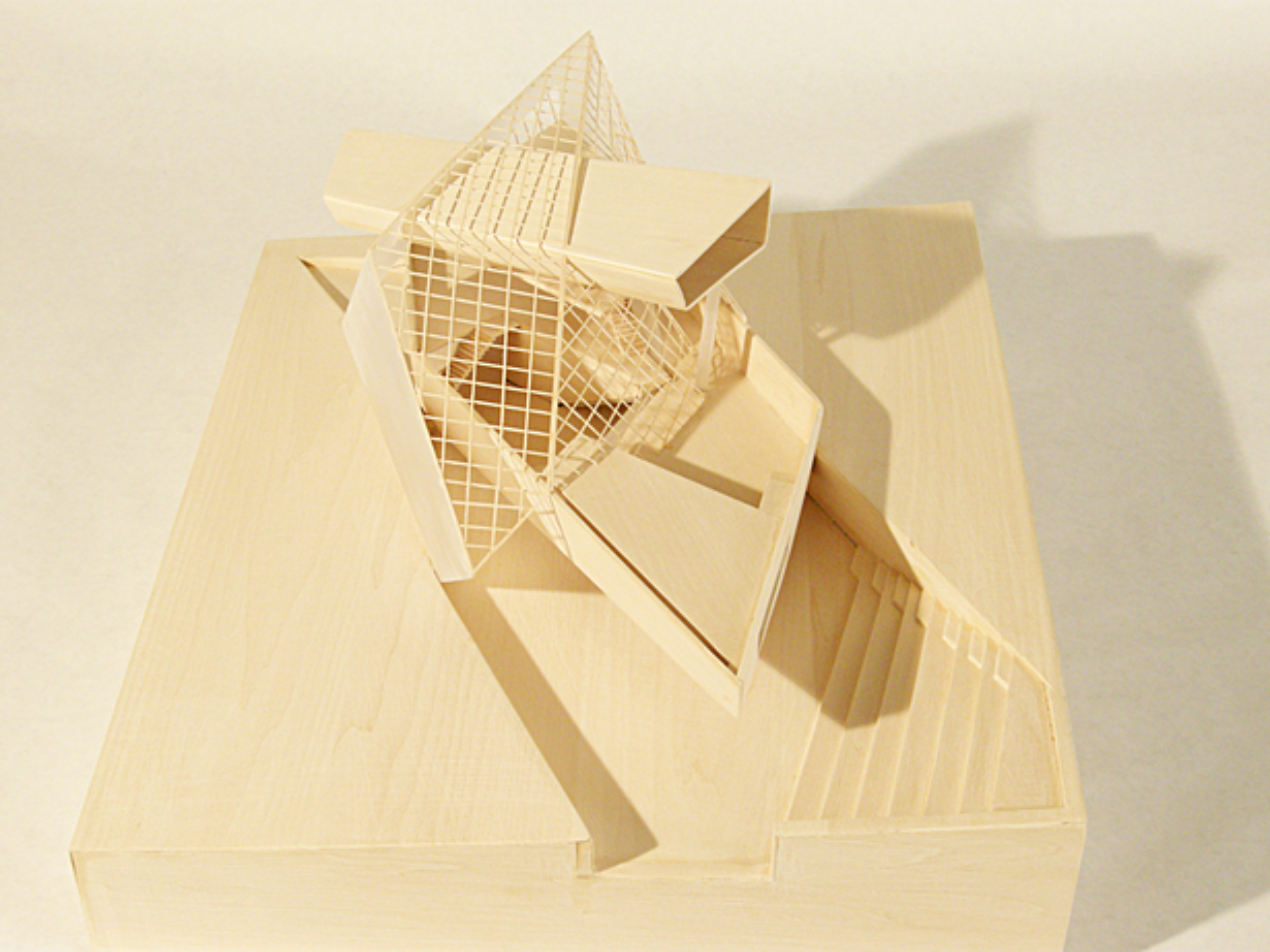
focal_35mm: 60
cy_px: 476
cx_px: 635
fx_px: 2201
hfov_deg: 32.2
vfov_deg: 24.4
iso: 200
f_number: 7.7
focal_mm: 12.9
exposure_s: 1/6.8
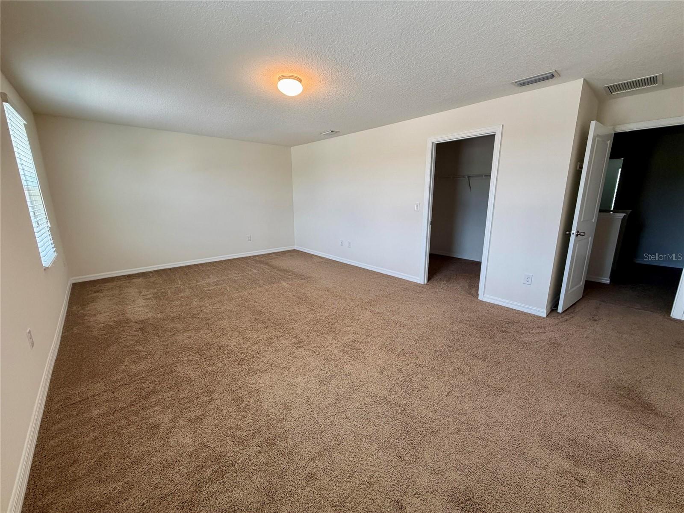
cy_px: 256
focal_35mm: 14
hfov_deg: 102.1
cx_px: 342
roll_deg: +0.6
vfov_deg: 85.7
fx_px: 277
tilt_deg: -13.1
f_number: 2.2
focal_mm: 2.22
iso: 160
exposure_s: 1/120
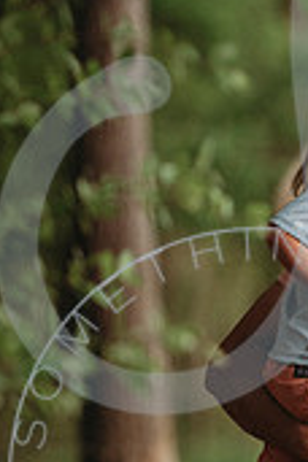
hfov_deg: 2.9
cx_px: 381
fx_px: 6070
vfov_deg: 4.4
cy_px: 273
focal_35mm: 473
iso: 400
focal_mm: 180
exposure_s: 1/200
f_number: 2.8
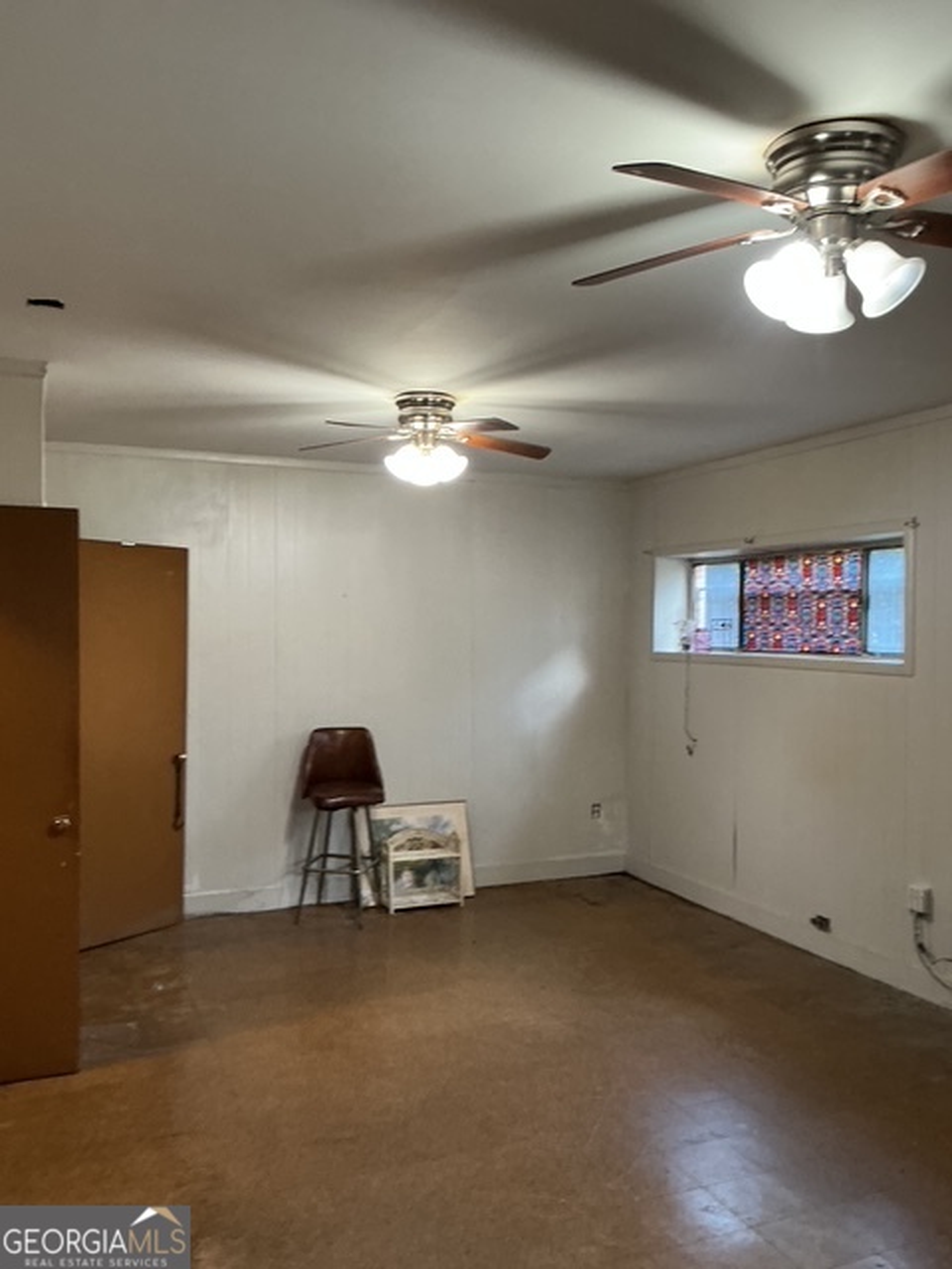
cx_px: 476
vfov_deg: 61.7
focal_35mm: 29
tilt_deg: +2.1
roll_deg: +0.2
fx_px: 1063
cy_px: 634
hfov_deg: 48.2
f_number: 1.8
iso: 200
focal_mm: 3
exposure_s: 1/40
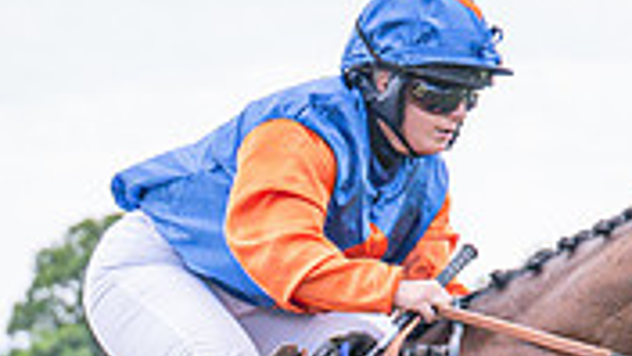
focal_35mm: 433
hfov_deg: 5.0
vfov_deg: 2.8
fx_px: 7256
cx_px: 372
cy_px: 738
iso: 400
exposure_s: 1/1250
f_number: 4
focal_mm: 70
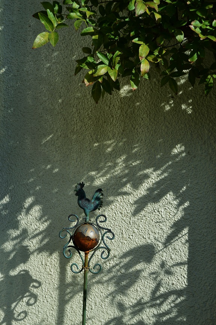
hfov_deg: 28.1
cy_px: 162
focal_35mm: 48
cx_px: 108
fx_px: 432
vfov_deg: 41.1
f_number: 11
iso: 400
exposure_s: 1/400
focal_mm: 32
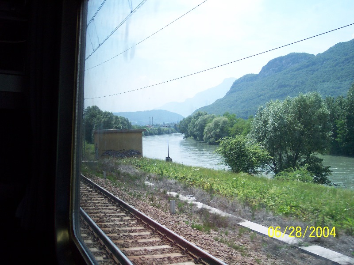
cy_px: 132
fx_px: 389
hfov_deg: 49.0
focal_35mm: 38
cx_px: 177
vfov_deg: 37.7
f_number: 2.8
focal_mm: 8
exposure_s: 1/700
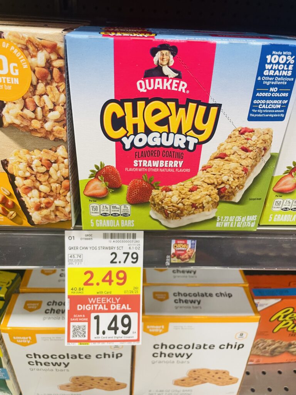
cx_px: 148
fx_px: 296
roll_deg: -3.7
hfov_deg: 53.1
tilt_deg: -31.2
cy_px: 198
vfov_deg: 67.3
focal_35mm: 26
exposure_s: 1/60
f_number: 1.6
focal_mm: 4.2
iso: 125
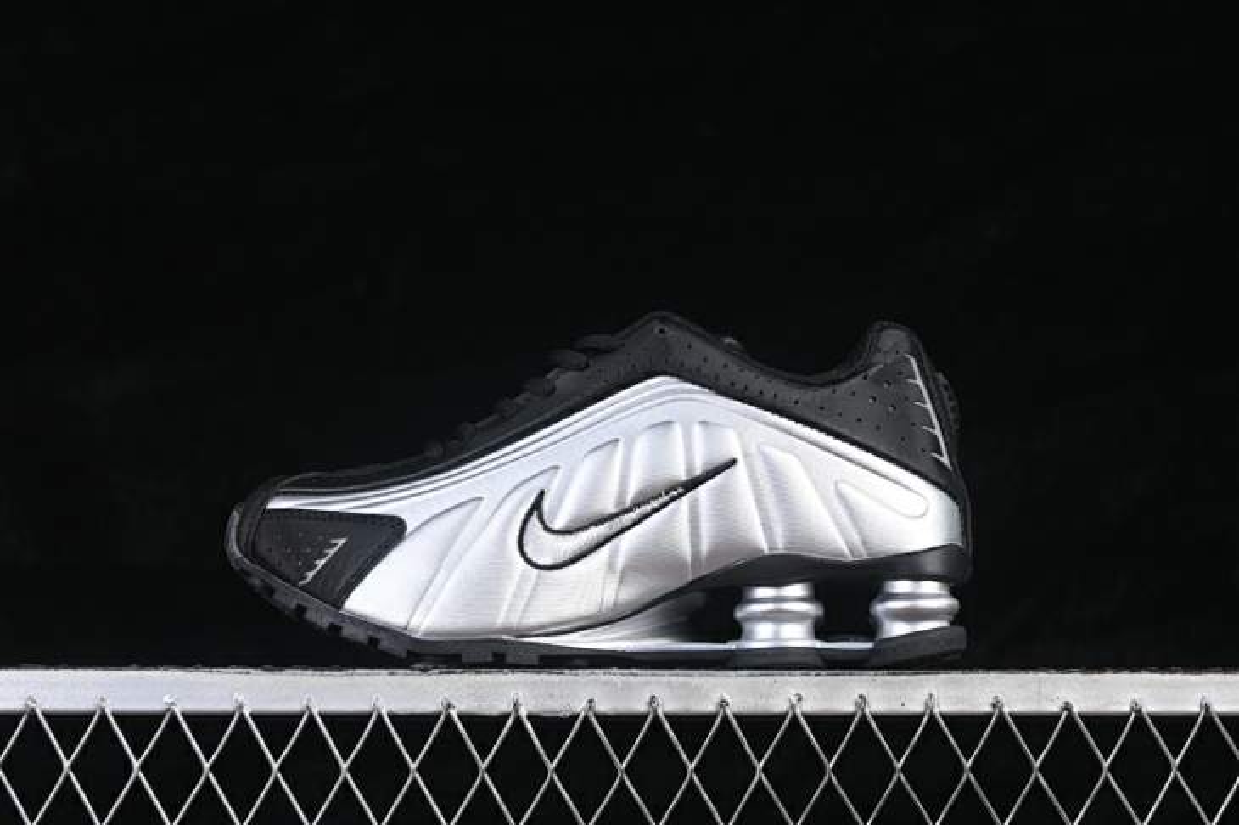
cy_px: 412
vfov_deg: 18.2
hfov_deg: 27.0
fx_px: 2580
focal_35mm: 75
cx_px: 620
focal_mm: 50
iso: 160
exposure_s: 1/60
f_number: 6.3
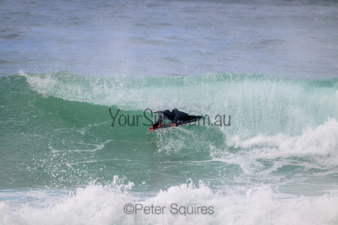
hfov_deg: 2.6
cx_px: 169
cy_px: 112
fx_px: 7513
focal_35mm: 800
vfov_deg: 1.7
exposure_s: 1/2000
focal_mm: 800
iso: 1000
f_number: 11
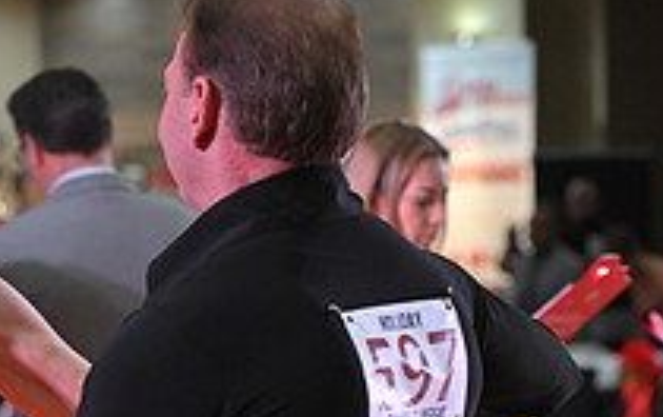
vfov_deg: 4.4
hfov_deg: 7.1
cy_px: 793
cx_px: 99
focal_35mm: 295
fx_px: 5339
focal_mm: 105
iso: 2000
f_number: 5
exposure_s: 1/320
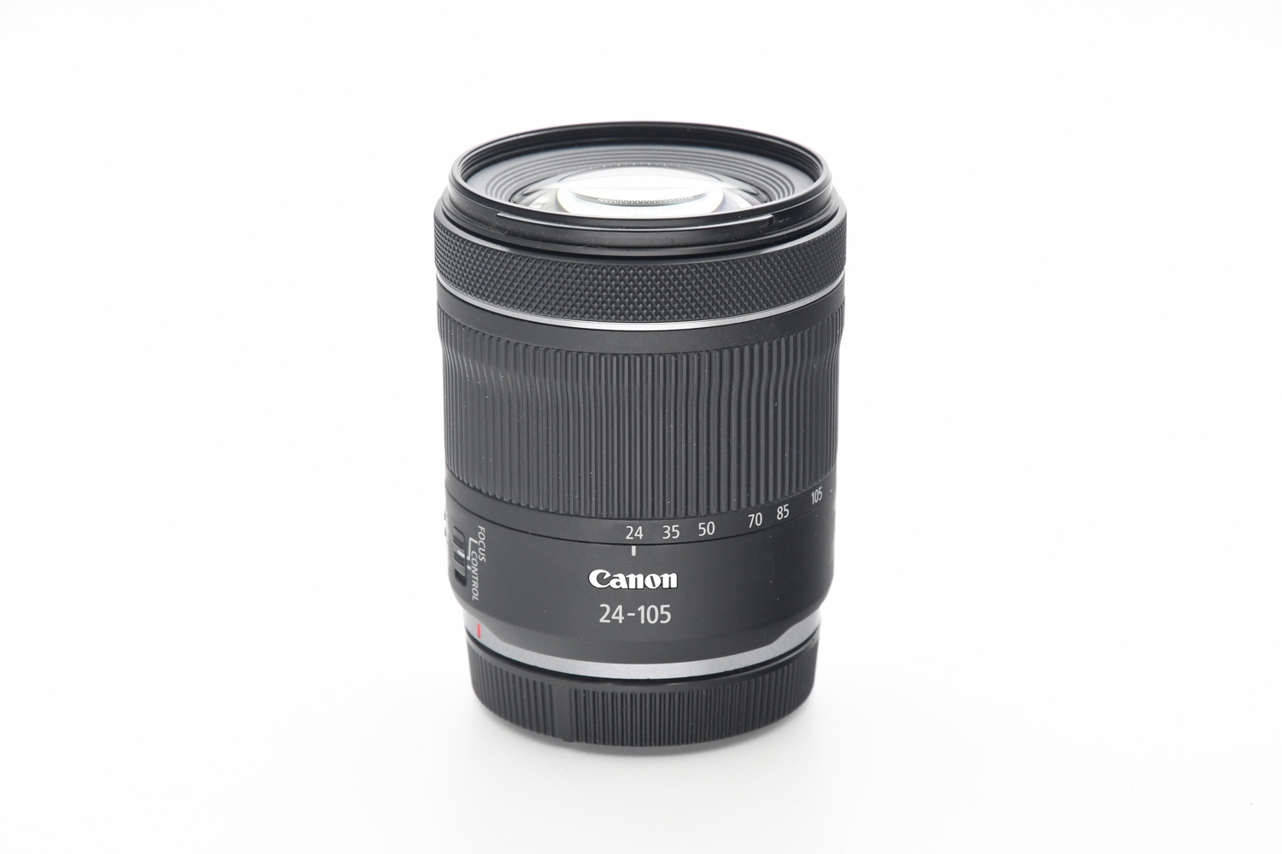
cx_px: 641
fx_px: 4273
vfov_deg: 11.4
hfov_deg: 17.1
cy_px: 427
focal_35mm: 120
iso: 1600
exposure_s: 1/125
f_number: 8
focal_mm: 80
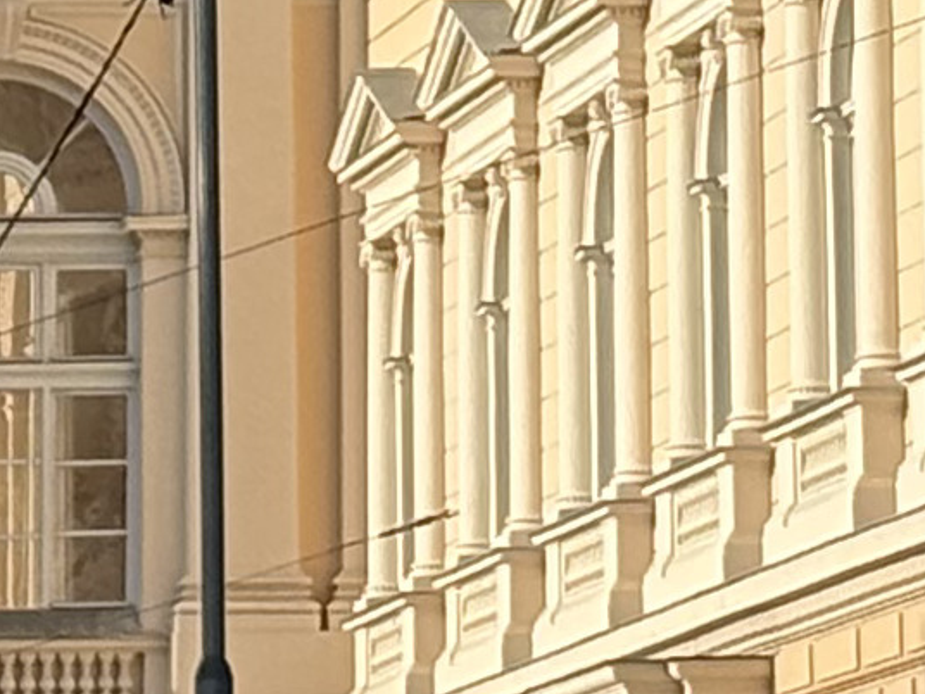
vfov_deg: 3.8
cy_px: -787
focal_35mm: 388
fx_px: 10368
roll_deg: +1.8
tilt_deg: +12.4
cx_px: 1053
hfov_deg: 5.1
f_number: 1.6
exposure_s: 1/1799
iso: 32
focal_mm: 5.96
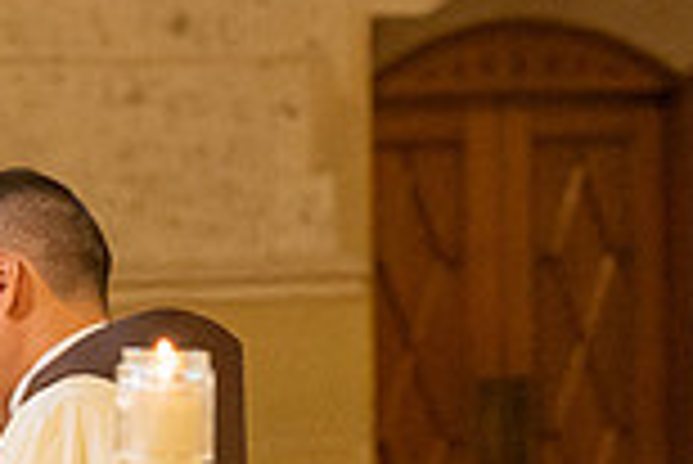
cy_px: 664
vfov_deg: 3.0
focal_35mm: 451
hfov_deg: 4.6
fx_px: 8690
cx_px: -112
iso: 3200
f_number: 4
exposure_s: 1/200
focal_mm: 120
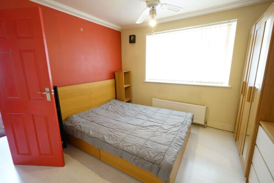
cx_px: 137
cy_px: 92
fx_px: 122
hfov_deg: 96.7
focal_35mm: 16
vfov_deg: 73.7
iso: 400
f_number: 5
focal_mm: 16
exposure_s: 1/15
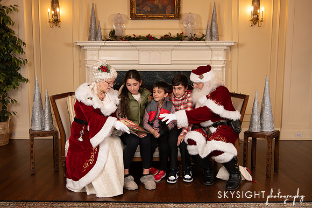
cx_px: 148
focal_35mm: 36
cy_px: 108
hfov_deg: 53.6
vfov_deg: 37.2
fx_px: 308
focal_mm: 32
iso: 1600
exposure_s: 1/200
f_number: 5.6
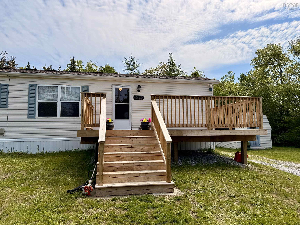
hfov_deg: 71.6
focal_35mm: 24
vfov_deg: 56.8
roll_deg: +0.4
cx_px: 150
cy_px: 112
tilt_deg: +4.3
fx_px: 208
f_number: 1.78
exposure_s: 1/8130
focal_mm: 6.76
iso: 80
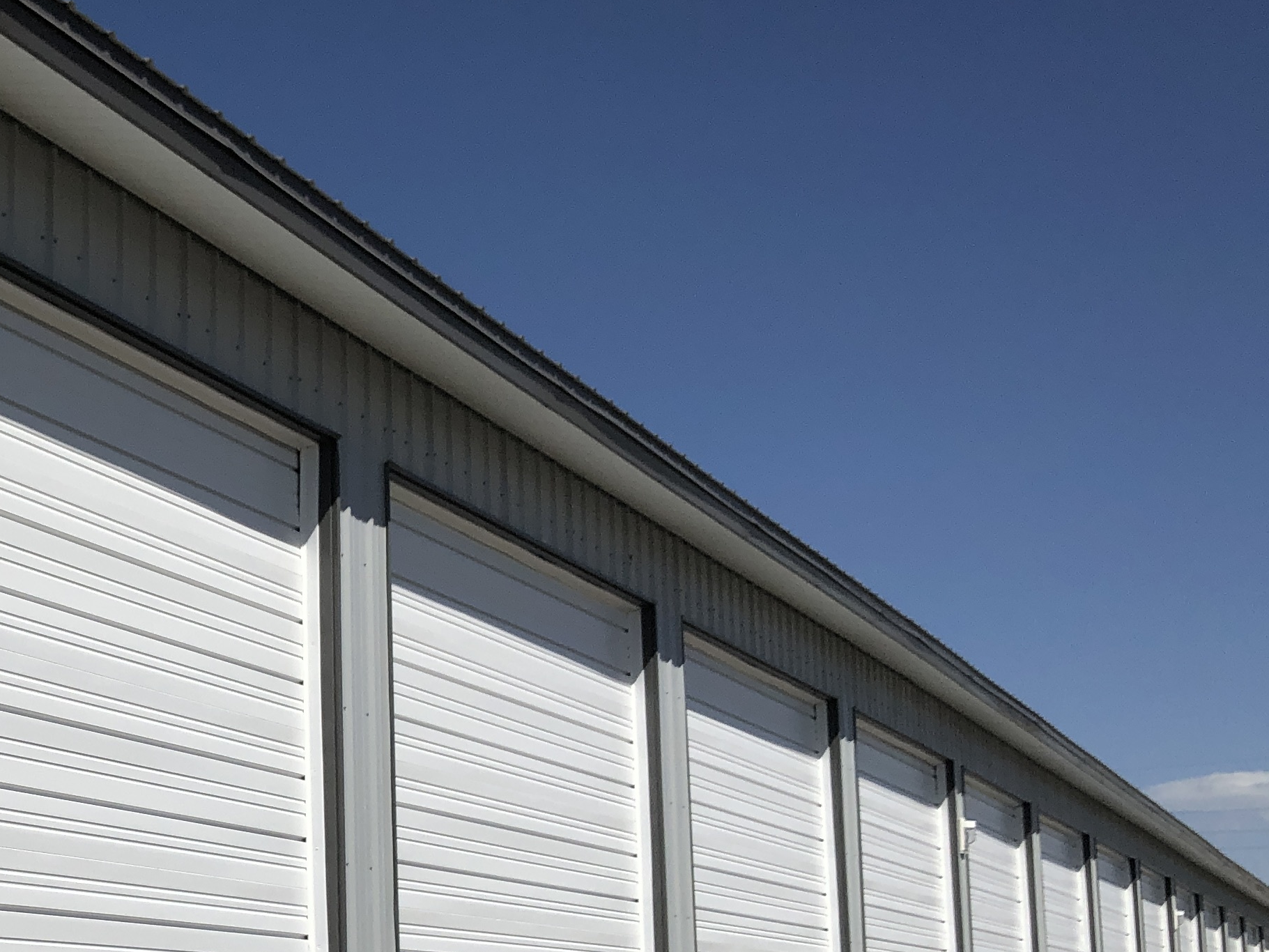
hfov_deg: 29.1
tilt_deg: +9.3
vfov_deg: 23.5
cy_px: 673
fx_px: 2273
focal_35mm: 62
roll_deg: +0.6
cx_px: -5
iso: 20
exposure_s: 1/5405
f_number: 1.8
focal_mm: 4
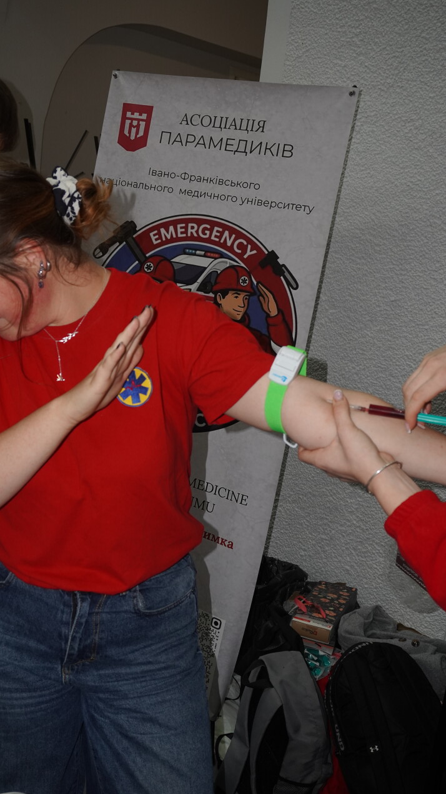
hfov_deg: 31.2
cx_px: 236
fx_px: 799
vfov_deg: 52.8
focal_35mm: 38
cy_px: 394
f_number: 5.6
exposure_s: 1/125
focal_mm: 24
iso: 800
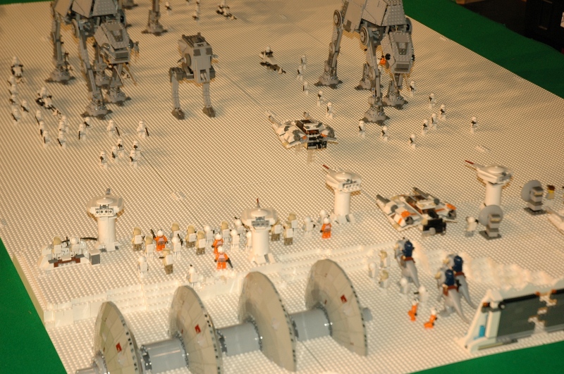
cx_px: 282
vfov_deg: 18.1
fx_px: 1173
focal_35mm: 75
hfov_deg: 27.0
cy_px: 187
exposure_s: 1/60
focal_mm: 50
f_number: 4.5
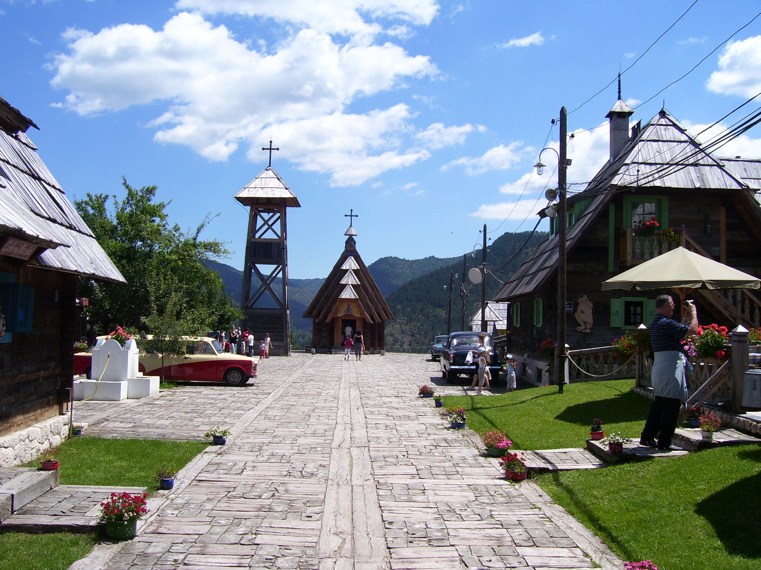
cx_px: 380
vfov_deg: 41.8
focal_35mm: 34
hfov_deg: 54.0
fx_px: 747
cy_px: 285
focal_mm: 5.6
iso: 80
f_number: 4.8
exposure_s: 1/500
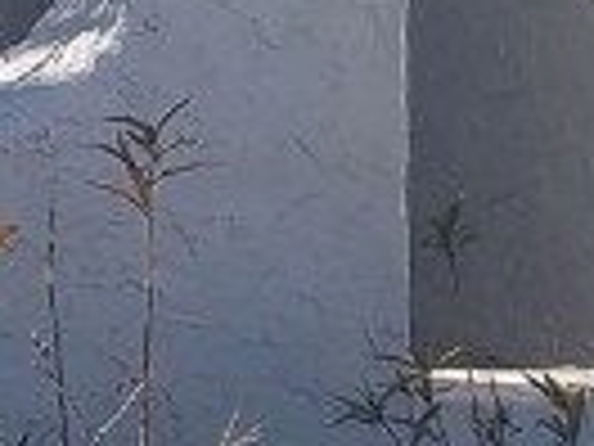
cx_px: -652
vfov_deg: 7.1
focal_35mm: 202
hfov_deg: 9.1
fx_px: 3466
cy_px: -491
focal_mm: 4.2
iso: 40
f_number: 1.7
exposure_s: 1/1148
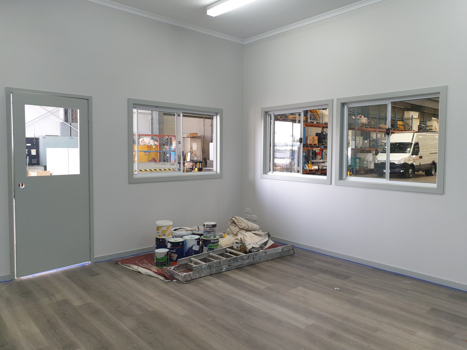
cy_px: 175
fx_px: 351
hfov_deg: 67.3
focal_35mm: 26
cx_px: 234
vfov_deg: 53.1
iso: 100
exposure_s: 1/50
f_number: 2.4
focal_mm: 4.3
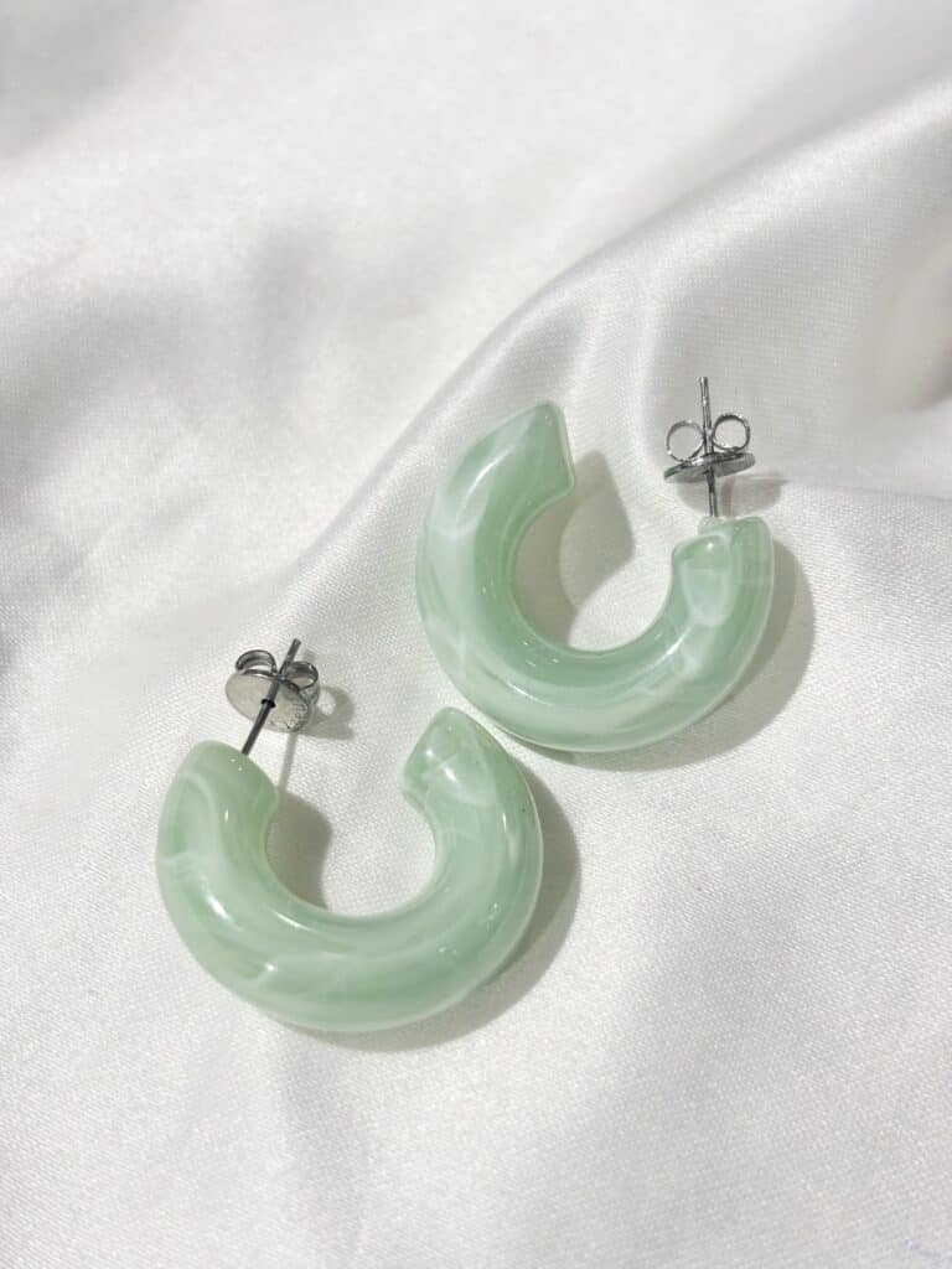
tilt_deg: -44.7
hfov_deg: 28.0
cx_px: 476
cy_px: 634
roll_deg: +8.1
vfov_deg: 36.8
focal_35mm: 52
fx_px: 1907
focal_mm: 5.96
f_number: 1.6
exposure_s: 1/368
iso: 32
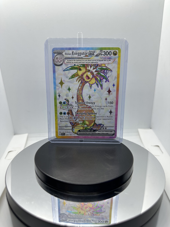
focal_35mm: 24
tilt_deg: -16.6
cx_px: 85
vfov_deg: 71.6
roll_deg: -0.3
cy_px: 114
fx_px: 157
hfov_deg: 56.8
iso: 80
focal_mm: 6.86
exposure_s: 1/428
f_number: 1.78
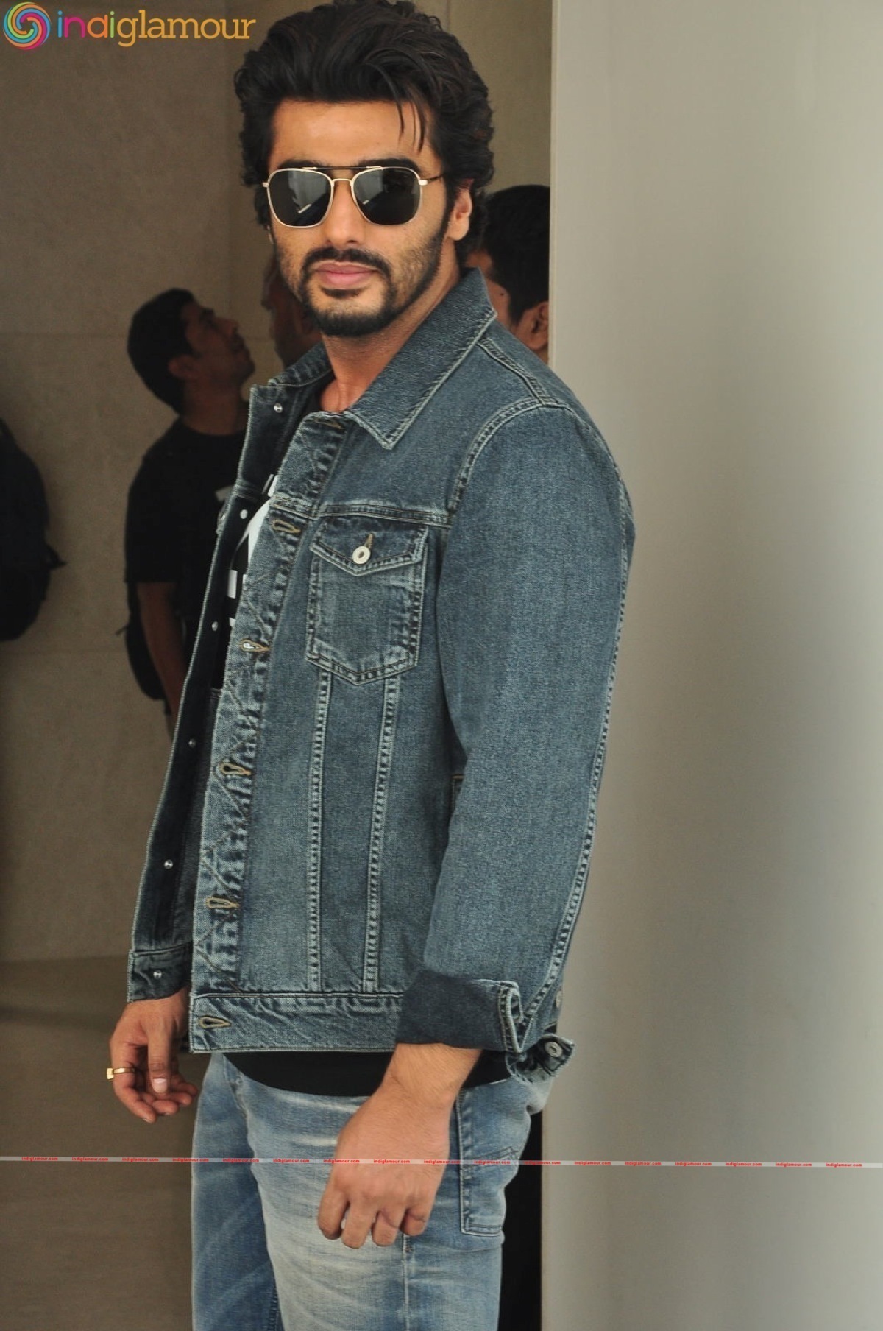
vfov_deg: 19.5
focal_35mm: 105
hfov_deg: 13.0
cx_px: 442
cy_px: 666
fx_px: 3875
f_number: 9
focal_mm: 70
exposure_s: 1/125
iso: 500
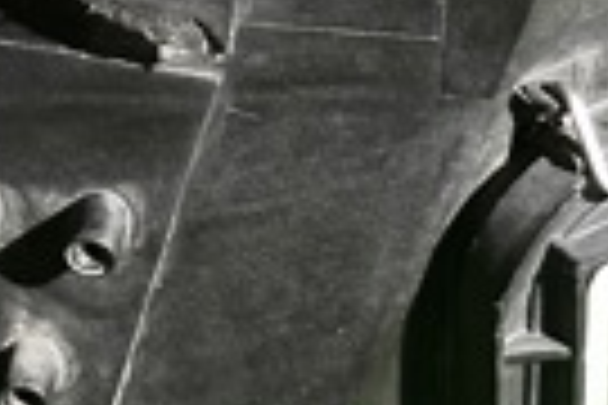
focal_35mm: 237
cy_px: 34
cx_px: 581
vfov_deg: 5.8
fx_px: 4002
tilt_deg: -48.5
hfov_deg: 8.6
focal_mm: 6.86
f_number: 1.78
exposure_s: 1/24
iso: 640
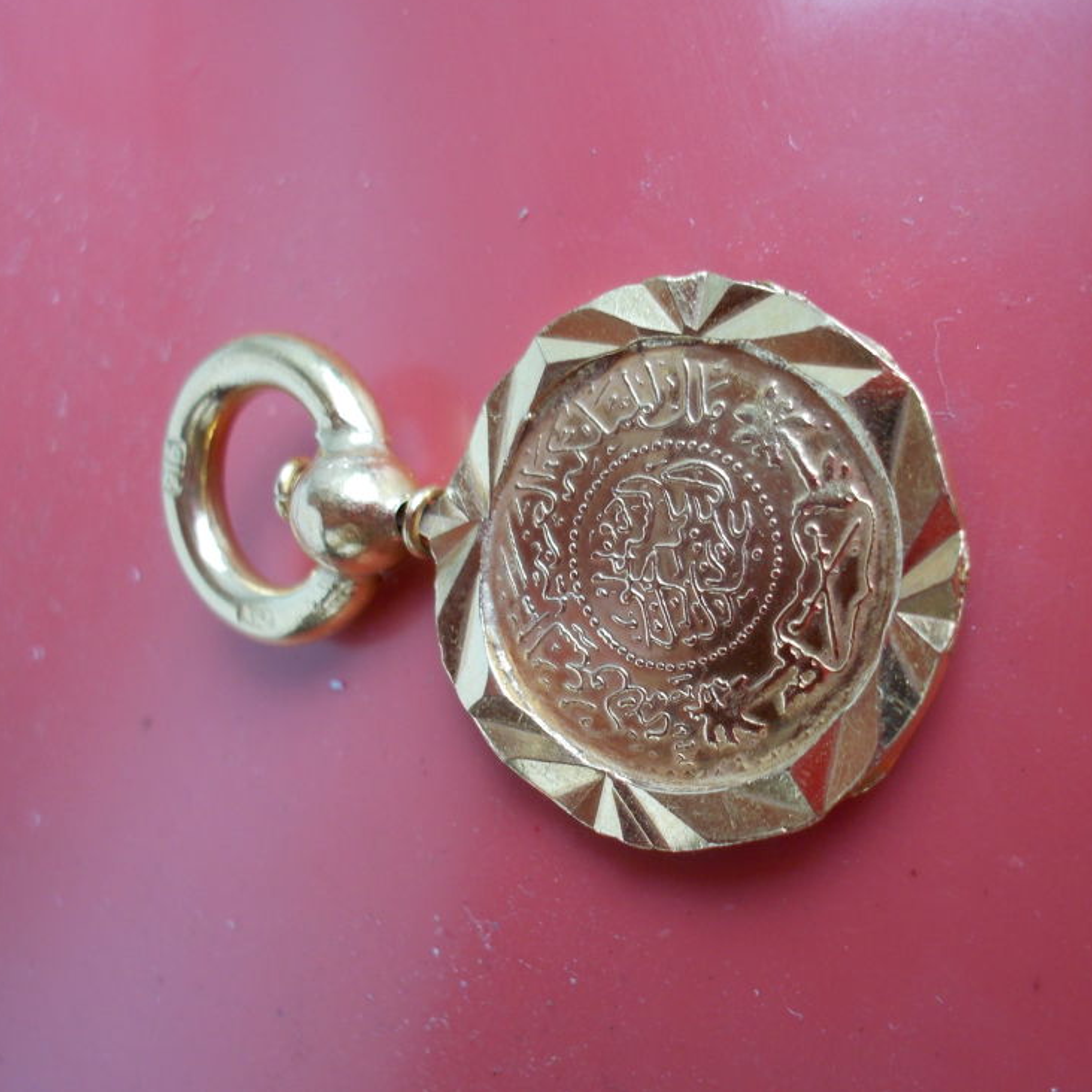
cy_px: 539
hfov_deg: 46.9
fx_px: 1249
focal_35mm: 35
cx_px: 667
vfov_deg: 47.2
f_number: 3.3
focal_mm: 4.1
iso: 80
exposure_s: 1/60
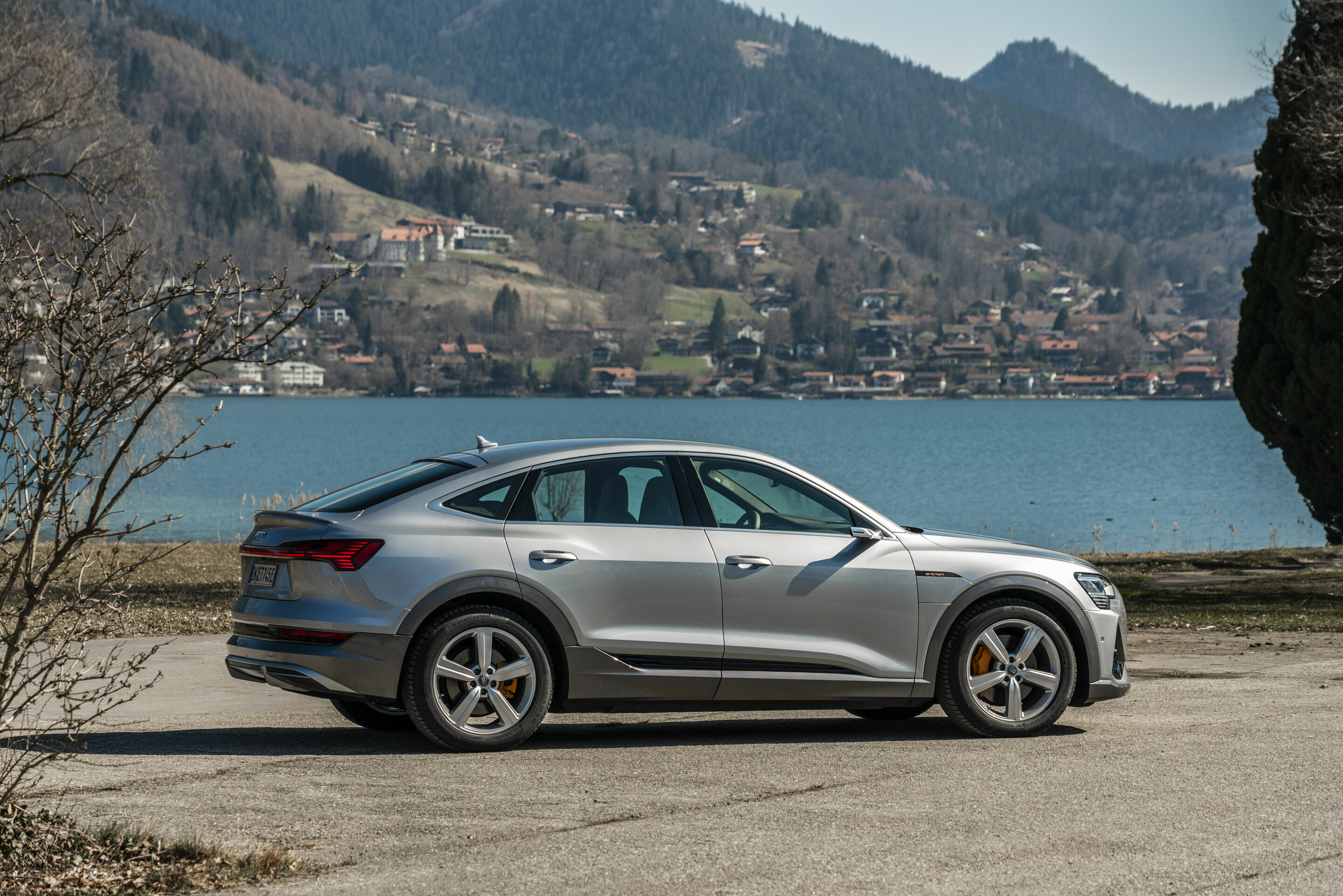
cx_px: 672
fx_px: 3917
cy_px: 448
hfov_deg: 19.5
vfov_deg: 13.0
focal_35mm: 105
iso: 50
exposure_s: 1/125
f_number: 5.6
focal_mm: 105
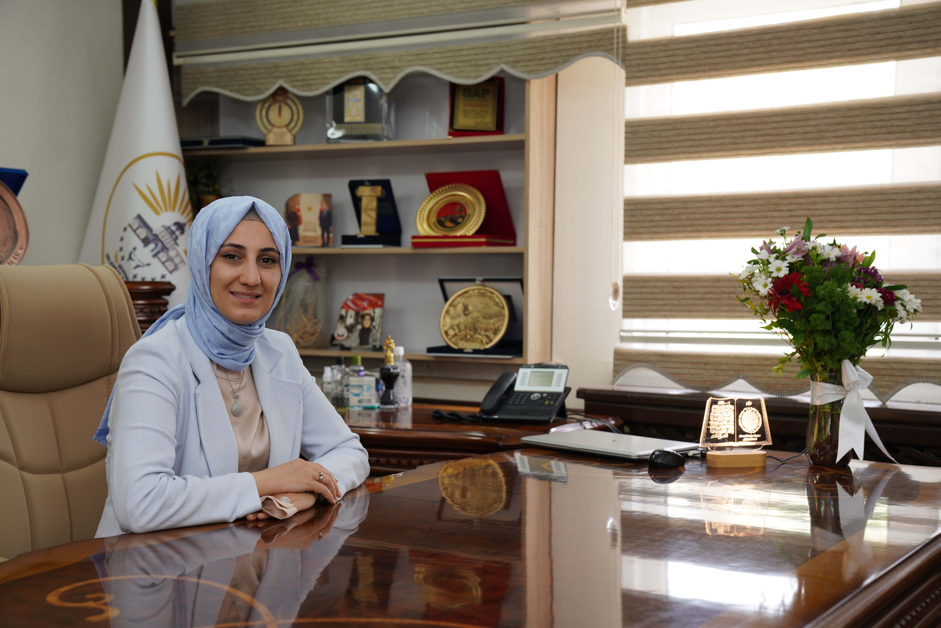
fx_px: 1281
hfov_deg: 40.3
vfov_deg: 27.5
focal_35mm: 49
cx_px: 470
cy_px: 314
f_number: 4
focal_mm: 49
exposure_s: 1/25
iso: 200
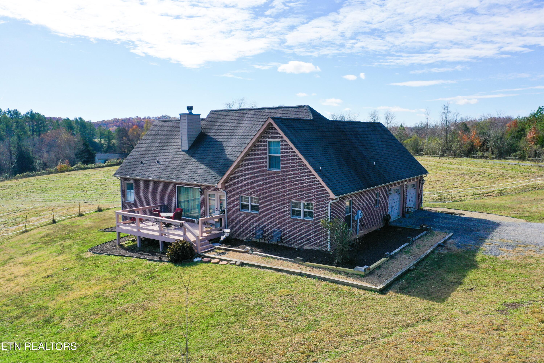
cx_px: 272
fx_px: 423
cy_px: 182
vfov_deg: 46.4
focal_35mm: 28
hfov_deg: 65.5
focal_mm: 10.26
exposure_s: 1/640
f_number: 6.3
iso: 100
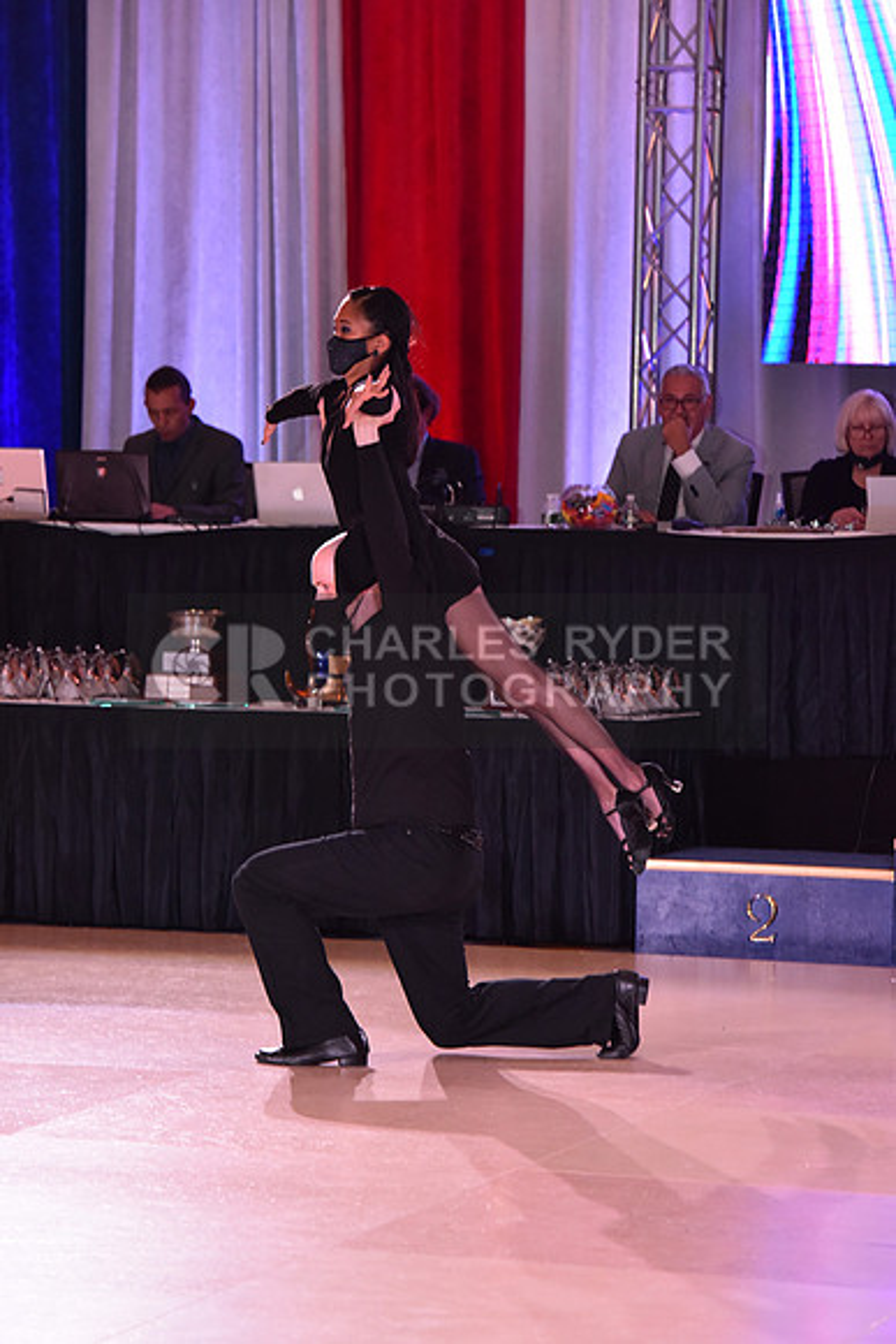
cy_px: 672
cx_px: 448
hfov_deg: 9.5
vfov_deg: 14.2
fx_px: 5410
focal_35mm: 145
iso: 2500
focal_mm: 145
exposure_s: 1/250
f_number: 6.3
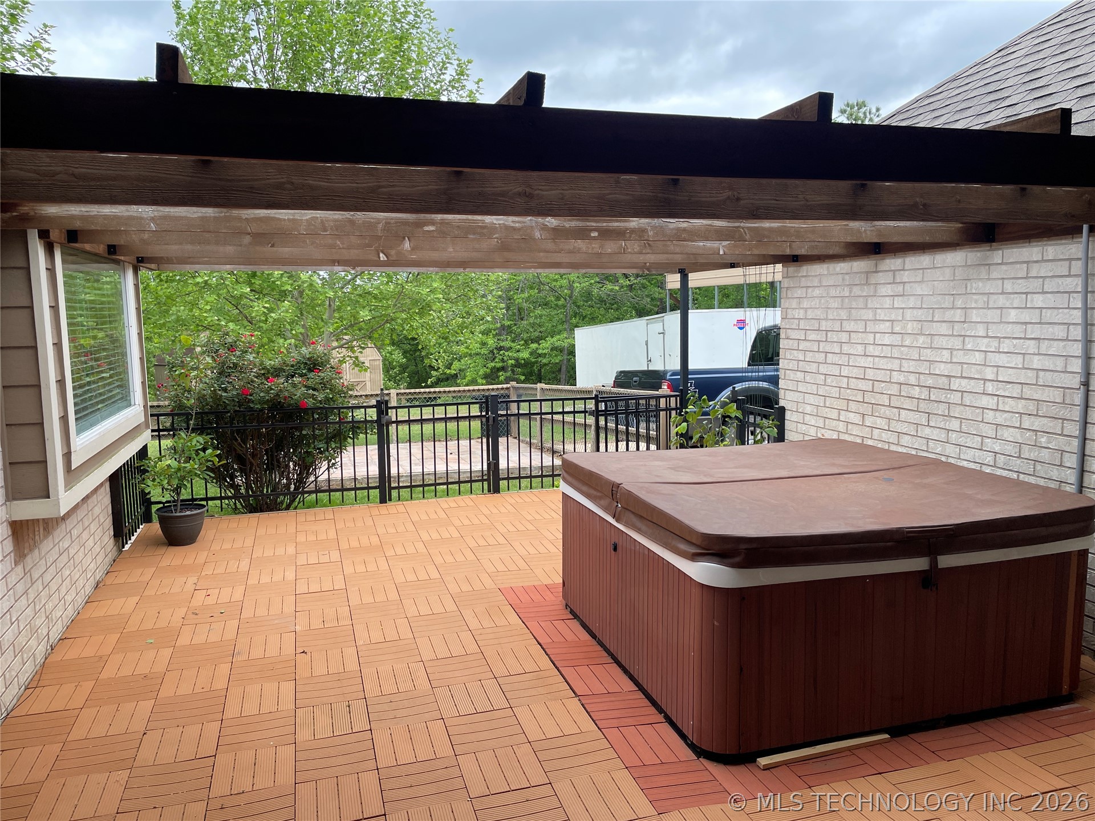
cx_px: 548
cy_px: 410
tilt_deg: -6.2
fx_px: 822
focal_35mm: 26
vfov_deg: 53.1
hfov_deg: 67.3
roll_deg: +0.9
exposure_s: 1/440
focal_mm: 4.2
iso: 32
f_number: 1.6
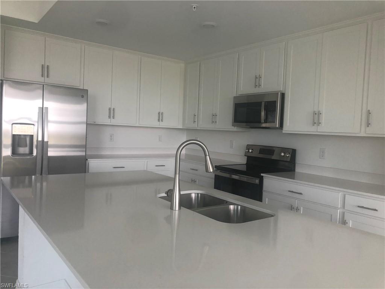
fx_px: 311
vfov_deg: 49.7
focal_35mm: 28
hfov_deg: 63.4
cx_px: 192
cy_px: 144
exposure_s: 1/40
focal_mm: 3.99
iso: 25
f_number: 1.8
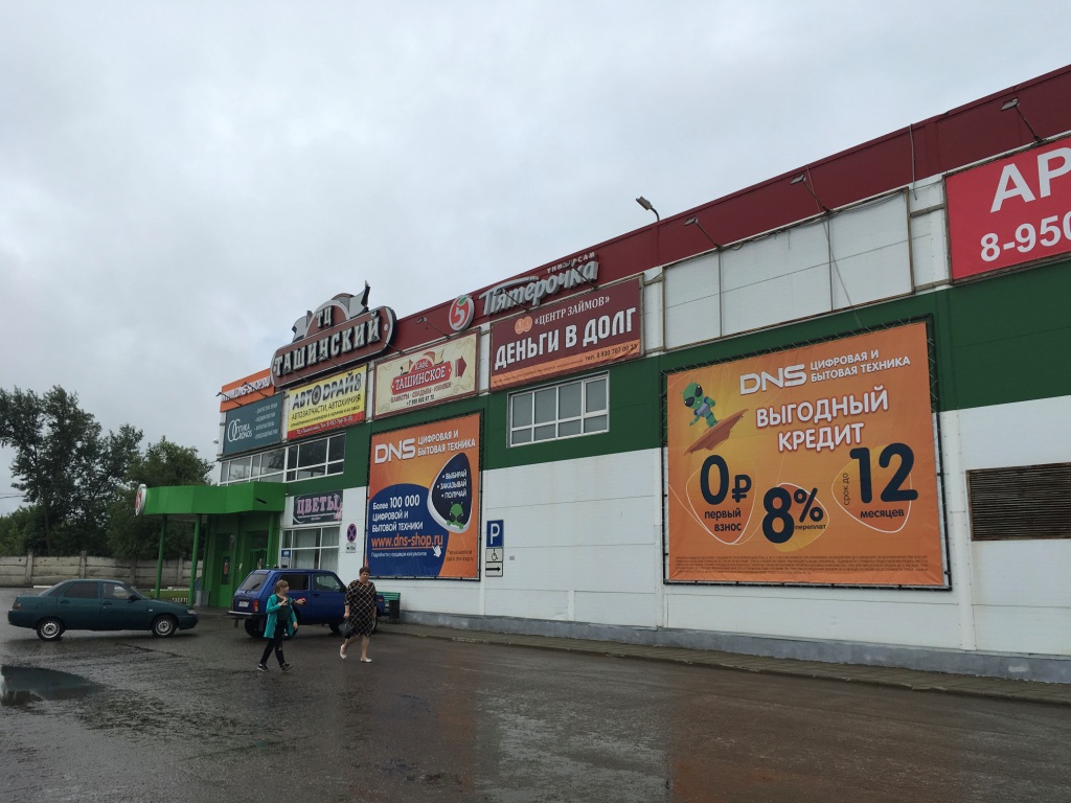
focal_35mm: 29
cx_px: 536
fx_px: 897
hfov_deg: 61.7
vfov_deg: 48.2
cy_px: 402
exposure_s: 1/1709
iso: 25
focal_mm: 4.15
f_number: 2.2
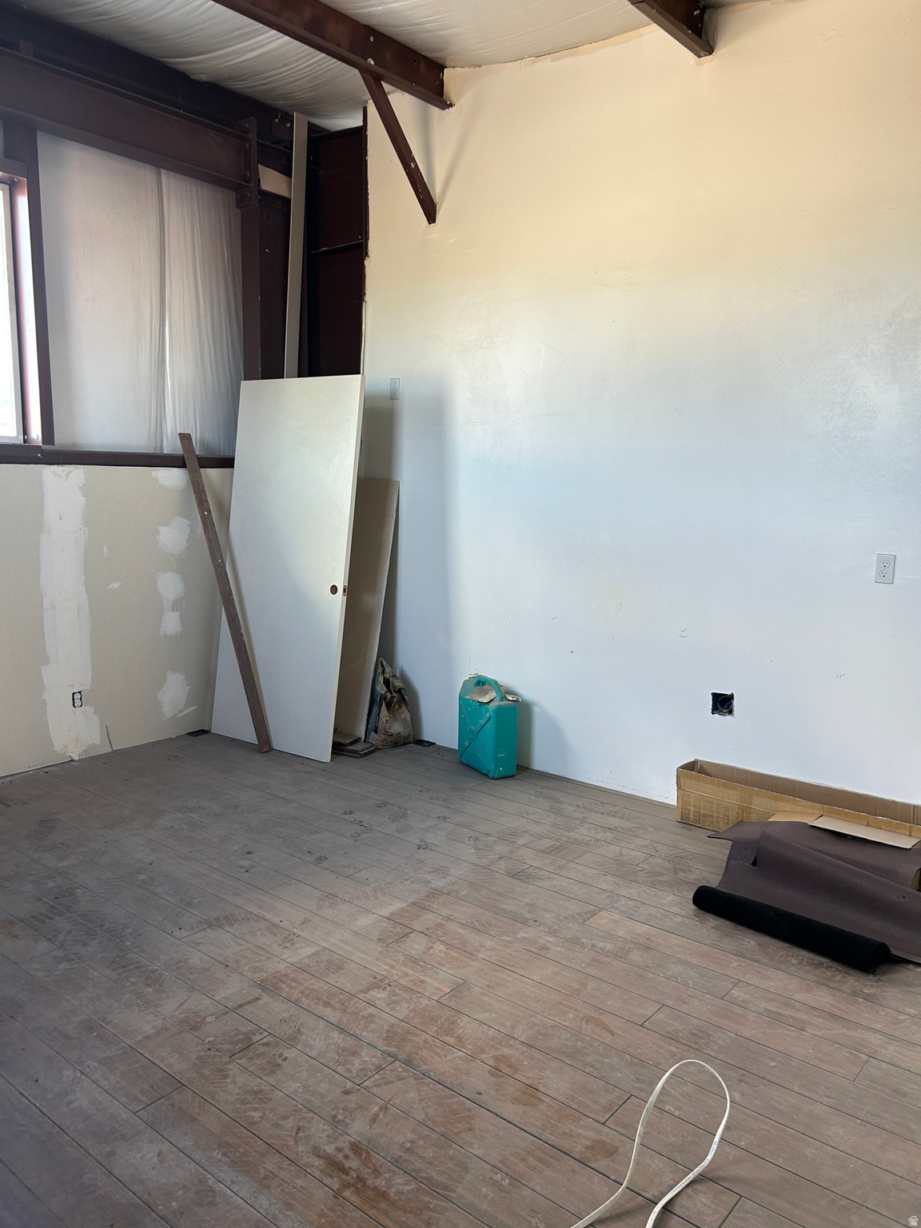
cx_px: 460
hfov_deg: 53.1
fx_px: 922
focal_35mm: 26
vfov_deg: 67.3
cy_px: 614
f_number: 1.5
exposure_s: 1/120
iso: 64
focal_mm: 5.7
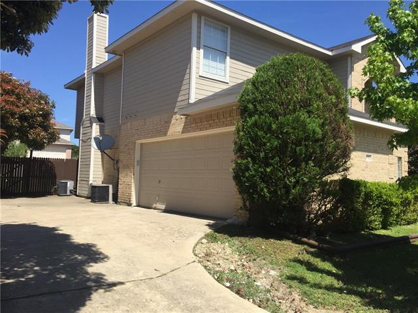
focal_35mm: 29
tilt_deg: +4.7
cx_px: 209
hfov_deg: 61.7
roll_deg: -2.6
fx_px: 350
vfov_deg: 48.2
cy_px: 156
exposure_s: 1/2198
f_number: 2.2
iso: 32
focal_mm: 4.15
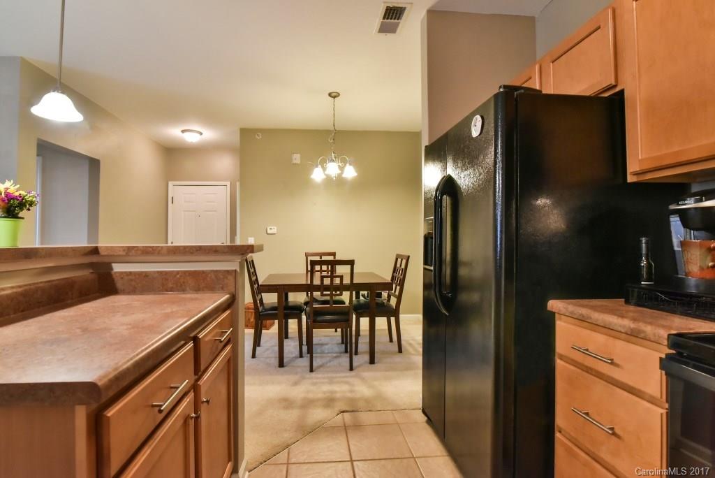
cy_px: 239
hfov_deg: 96.7
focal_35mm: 16
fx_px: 318
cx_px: 358
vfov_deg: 73.8
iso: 4000
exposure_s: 1/60
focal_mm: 16
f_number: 8
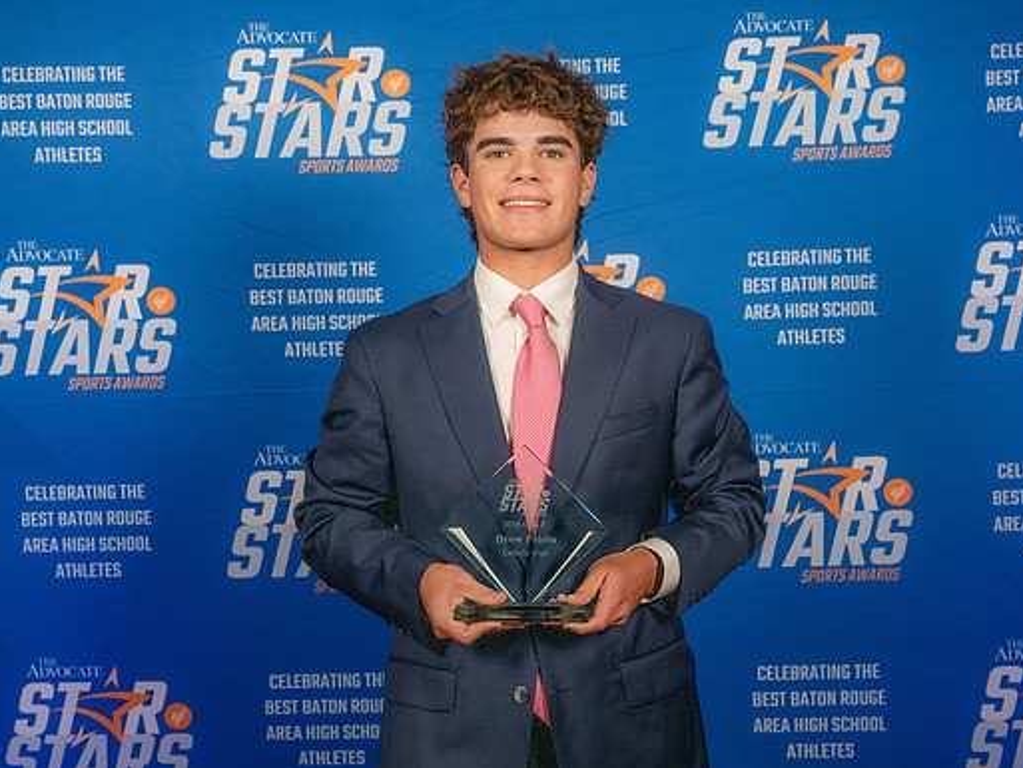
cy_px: 384
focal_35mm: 62
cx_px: 512
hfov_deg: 31.2
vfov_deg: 23.7
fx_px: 1833
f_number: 5.6
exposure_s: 1/100
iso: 320
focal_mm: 57
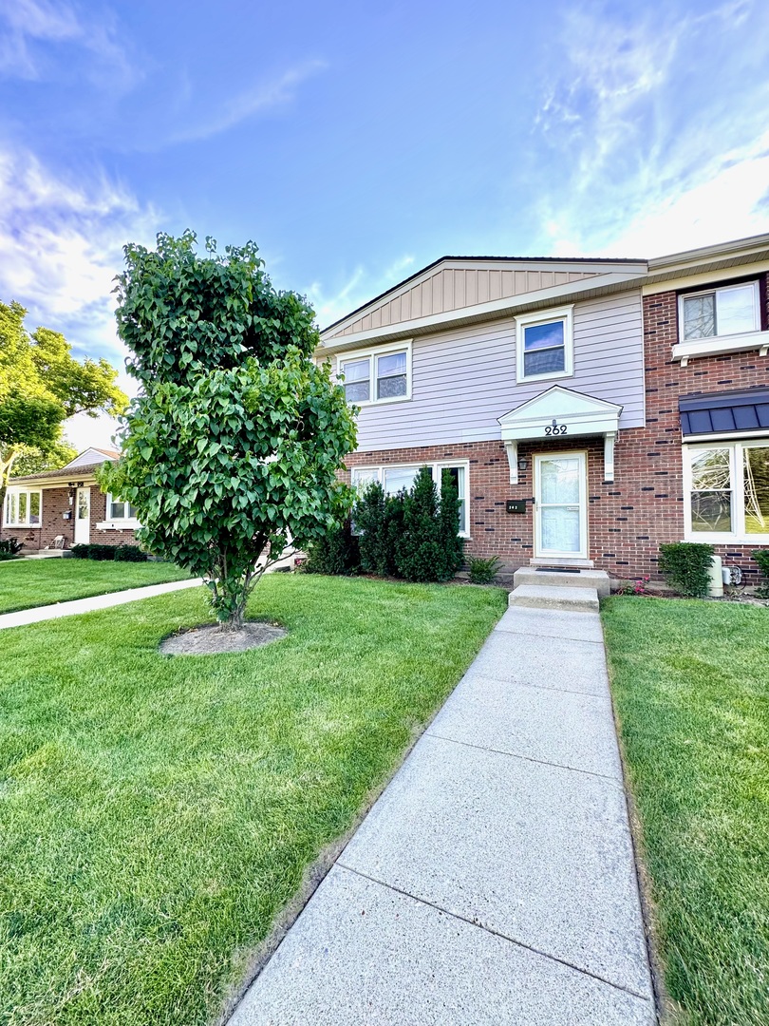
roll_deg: +0.7
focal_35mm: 14
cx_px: 384
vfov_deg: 102.1
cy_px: 513
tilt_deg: +3.4
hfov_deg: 85.7
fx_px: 415
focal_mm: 2.22
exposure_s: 1/238
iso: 40
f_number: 2.2
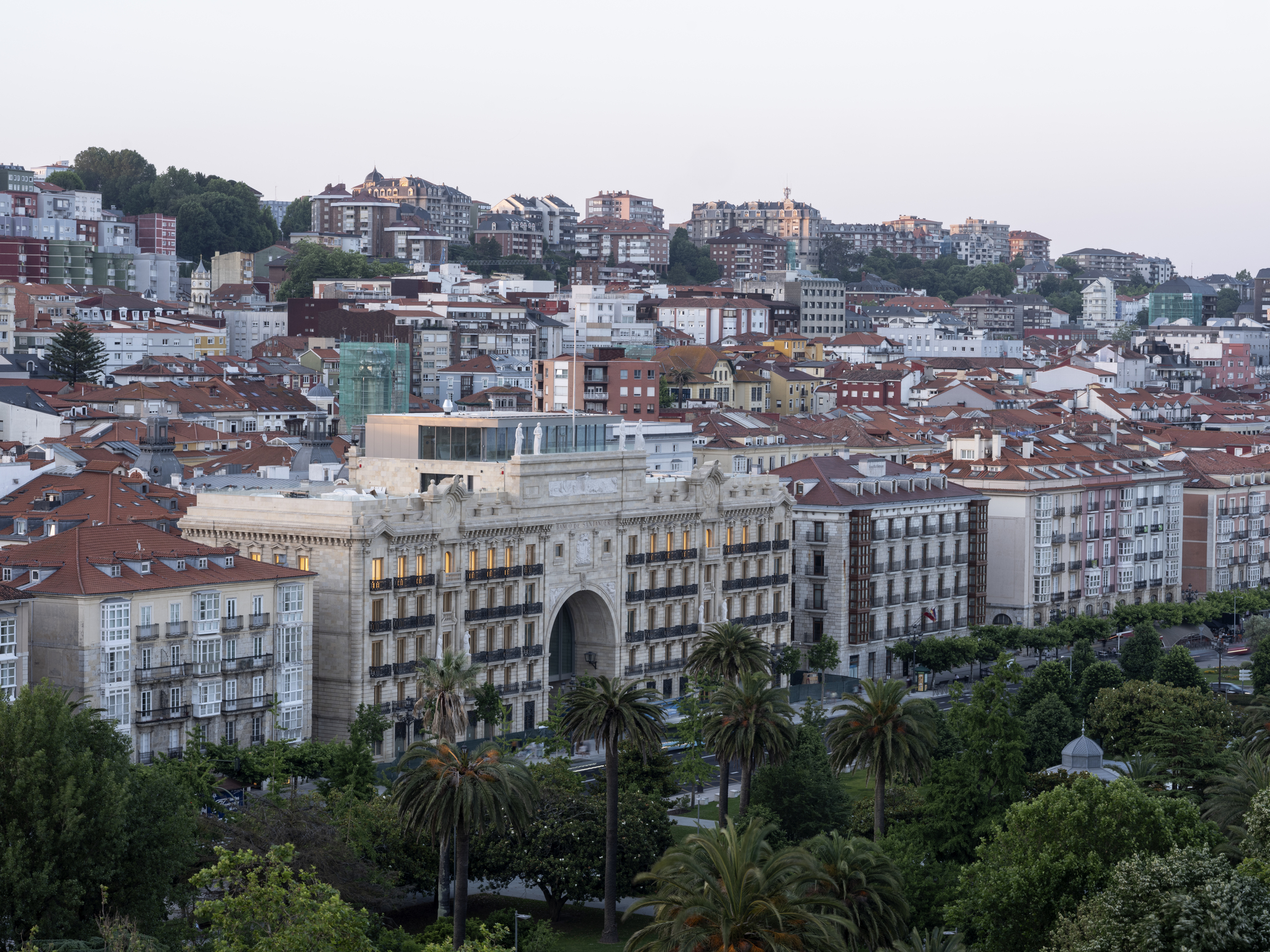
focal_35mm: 87
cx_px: 635
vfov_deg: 17.0
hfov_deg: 22.5
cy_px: 476
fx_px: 3192
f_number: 22
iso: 125
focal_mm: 110
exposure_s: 1/1.67
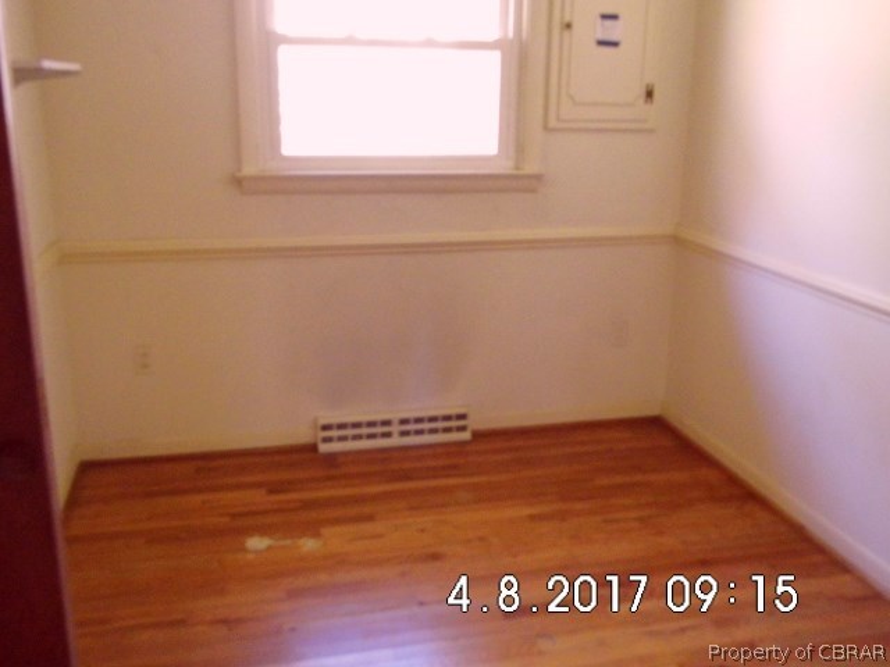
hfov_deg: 54.0
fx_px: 874
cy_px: 334
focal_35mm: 34
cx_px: 445
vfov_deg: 41.8
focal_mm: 6.11
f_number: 3.3
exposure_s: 1/15
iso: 400
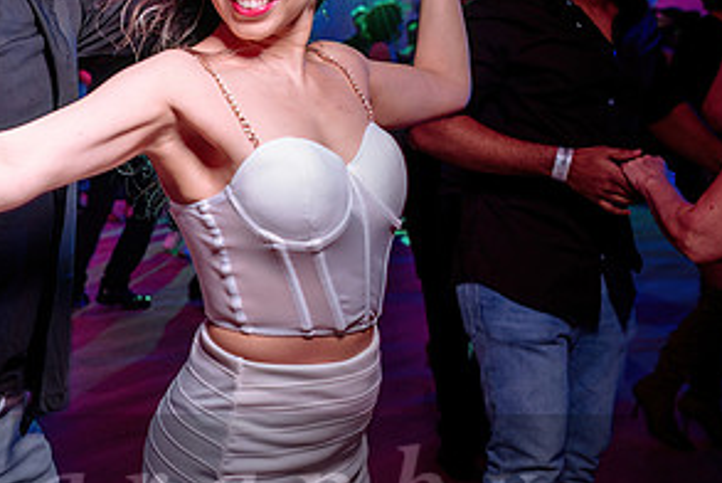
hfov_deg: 29.8
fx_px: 1285
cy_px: 104
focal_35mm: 64
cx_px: 44
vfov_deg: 21.1
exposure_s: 1/60
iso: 800
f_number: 3.5
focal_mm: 29
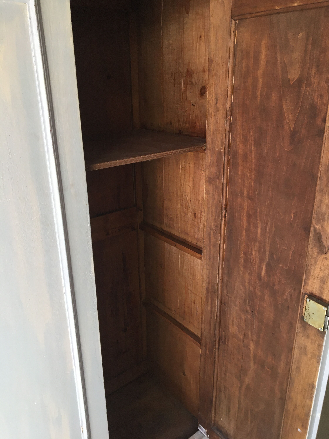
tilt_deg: -21.0
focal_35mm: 29
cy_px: 220
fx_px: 367
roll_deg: +0.4
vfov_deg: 61.7
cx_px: 164
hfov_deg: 48.2
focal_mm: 4.15
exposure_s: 1/33
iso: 40
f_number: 2.2
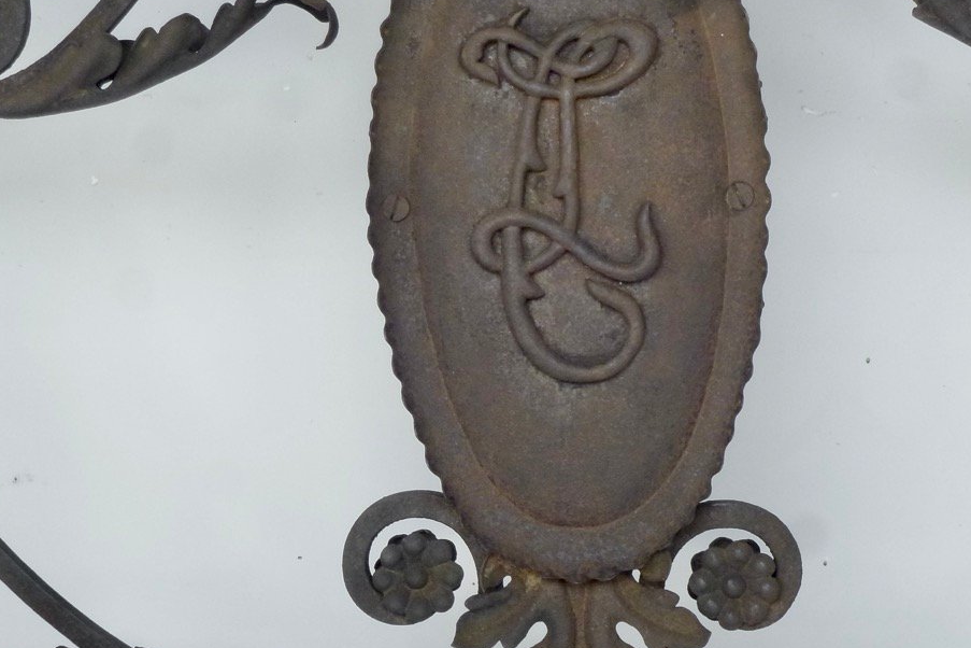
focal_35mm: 105
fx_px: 2832
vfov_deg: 13.0
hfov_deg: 19.4
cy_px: 266
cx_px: 568
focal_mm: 13.6
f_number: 4.7
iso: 250
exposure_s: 1/80
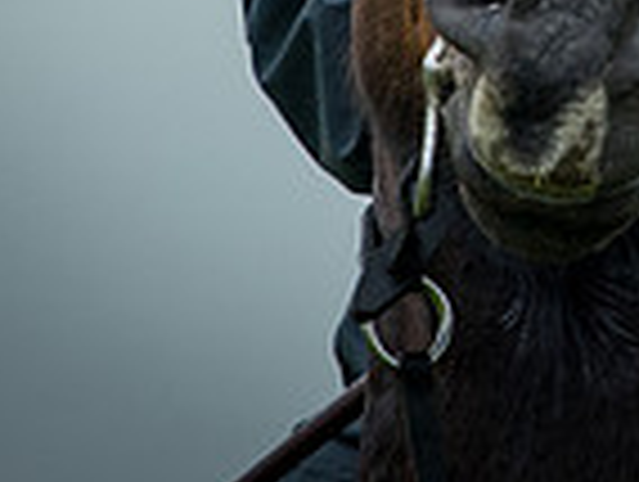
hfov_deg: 0.8
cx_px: 1012
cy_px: -432
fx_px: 45747
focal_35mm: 2474
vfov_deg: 0.6
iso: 450
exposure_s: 1/1250
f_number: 4.5
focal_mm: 300
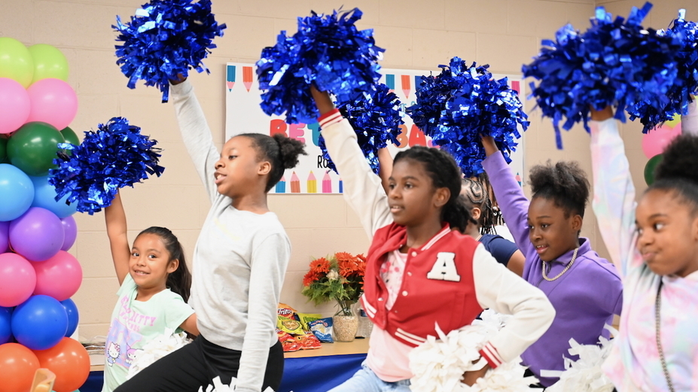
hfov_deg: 26.2
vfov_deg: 14.9
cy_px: 163
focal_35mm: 81
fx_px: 1499
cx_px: 334
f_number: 4
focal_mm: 70
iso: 3200
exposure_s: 1/125
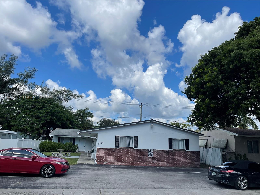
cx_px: 130
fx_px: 195
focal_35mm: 26
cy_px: 98
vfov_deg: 53.1
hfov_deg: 67.3
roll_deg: -2.7
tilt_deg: +12.0
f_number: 1.6
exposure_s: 1/5128
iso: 32
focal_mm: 5.1
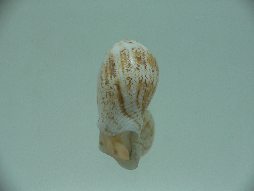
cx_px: 127
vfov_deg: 40.7
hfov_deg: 52.6
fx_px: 257
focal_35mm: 35
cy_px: 96
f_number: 2.8
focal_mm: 4.6
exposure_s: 1/80
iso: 80
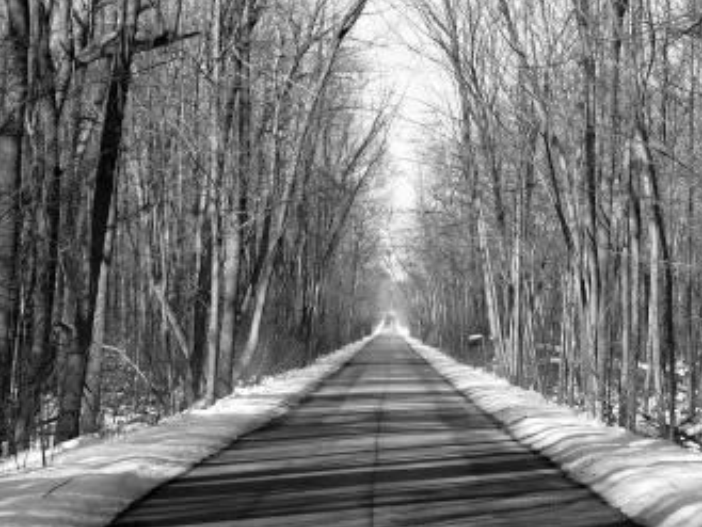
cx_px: 408
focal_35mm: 90
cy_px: 265
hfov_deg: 21.7
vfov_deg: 16.4
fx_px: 1826
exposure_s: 1/640
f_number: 2.8
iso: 100
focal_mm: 6.1
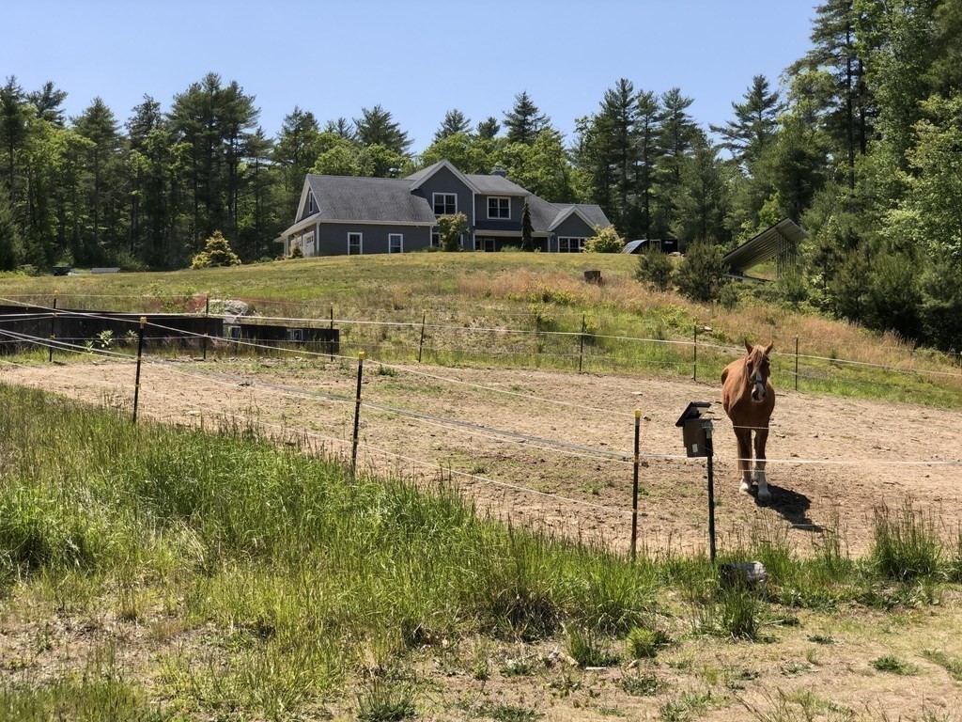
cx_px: 481
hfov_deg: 36.8
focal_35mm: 52
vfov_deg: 28.0
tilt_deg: +0.2
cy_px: 361
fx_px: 1445
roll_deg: +0.8
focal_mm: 6
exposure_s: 1/759
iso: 16
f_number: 2.4
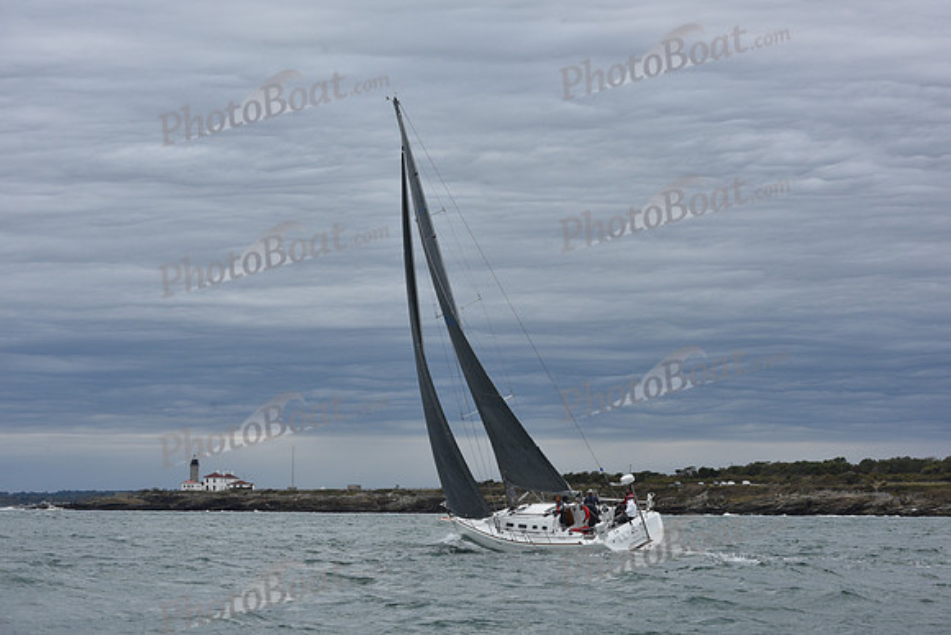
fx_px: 1850
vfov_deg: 19.5
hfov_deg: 28.8
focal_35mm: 70
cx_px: 476
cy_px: 318
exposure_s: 1/1000
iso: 400
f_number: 9
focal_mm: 70
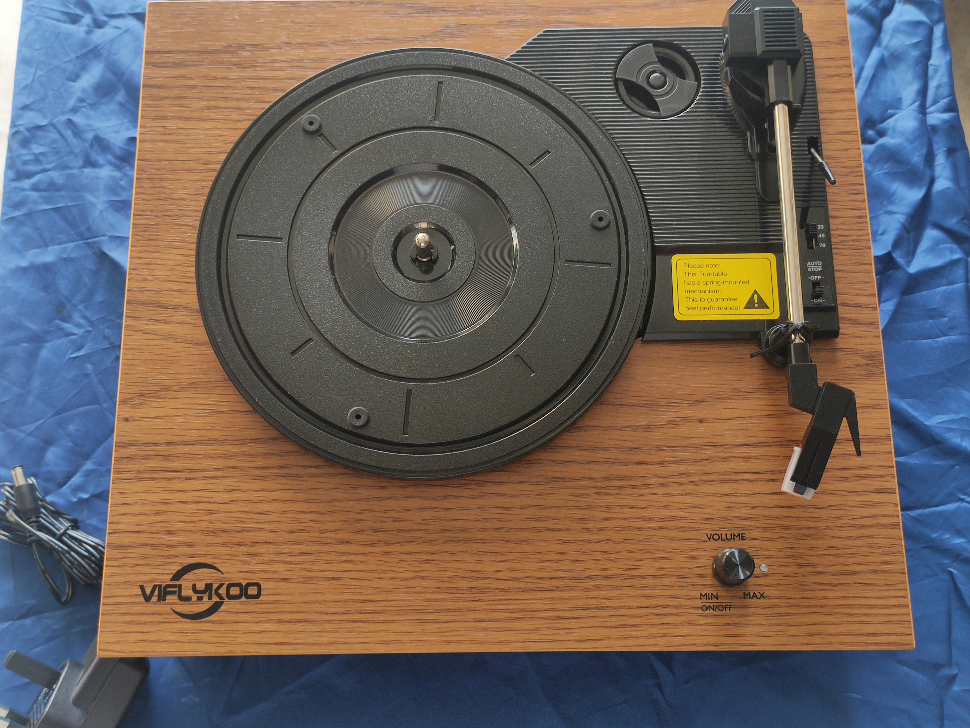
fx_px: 1065
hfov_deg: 49.0
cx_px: 485
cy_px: 364
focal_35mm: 38
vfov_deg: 37.7
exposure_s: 1/50
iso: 136
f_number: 1.75
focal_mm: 4.77
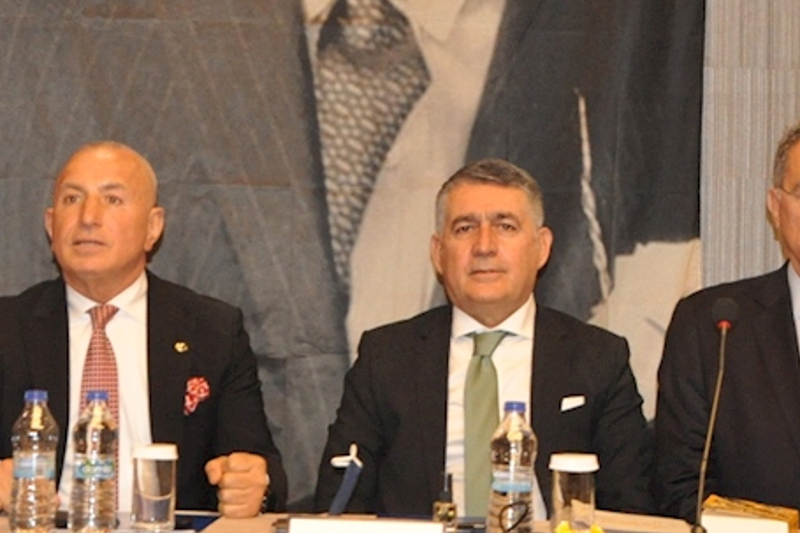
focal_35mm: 127
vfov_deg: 10.7
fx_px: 2821
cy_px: 35
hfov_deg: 16.1
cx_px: 477
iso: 1600
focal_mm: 32
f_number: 5
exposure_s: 1/60
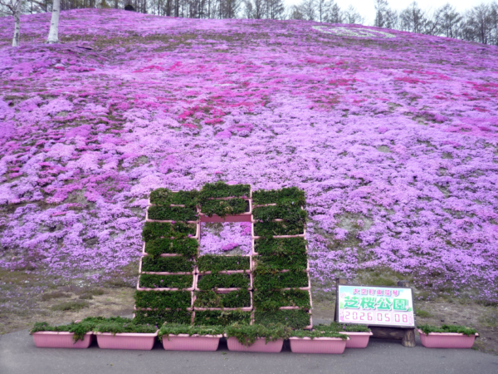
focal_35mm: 33
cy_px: 187
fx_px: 475
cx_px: 249
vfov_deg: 42.9
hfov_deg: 55.4
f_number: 2.8
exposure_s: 1/320
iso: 100
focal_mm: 5.5
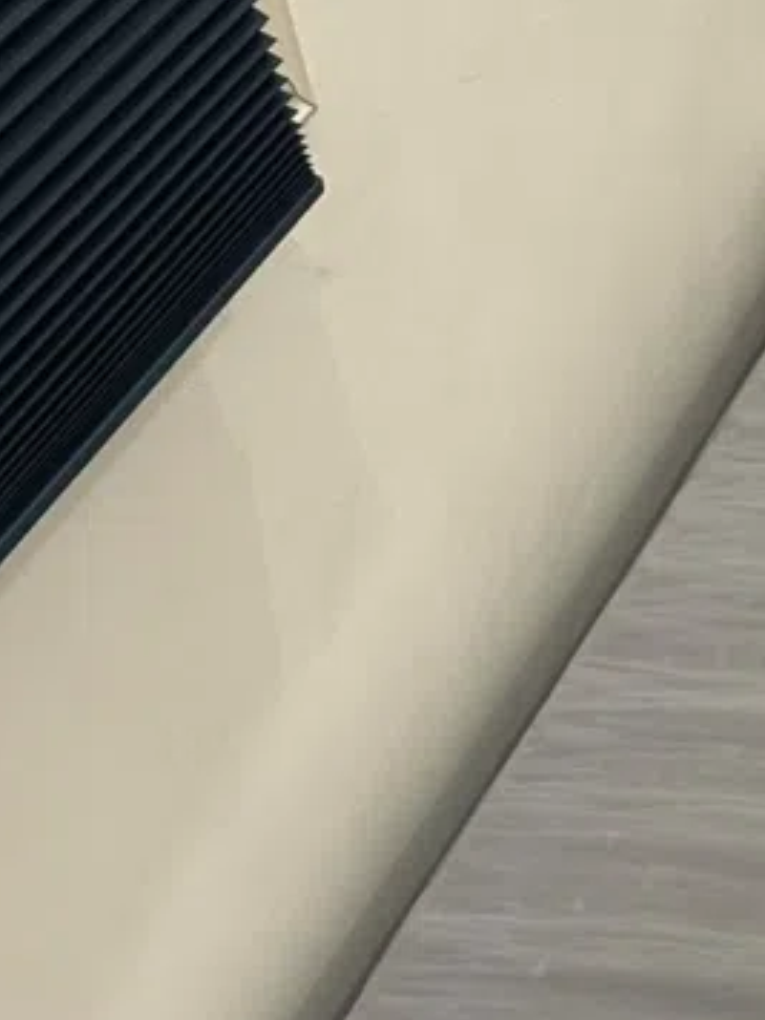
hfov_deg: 15.2
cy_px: 1122
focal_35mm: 92
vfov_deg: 20.3
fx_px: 2711
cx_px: 1031
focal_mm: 6.86
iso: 160
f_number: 1.78
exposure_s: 1/50
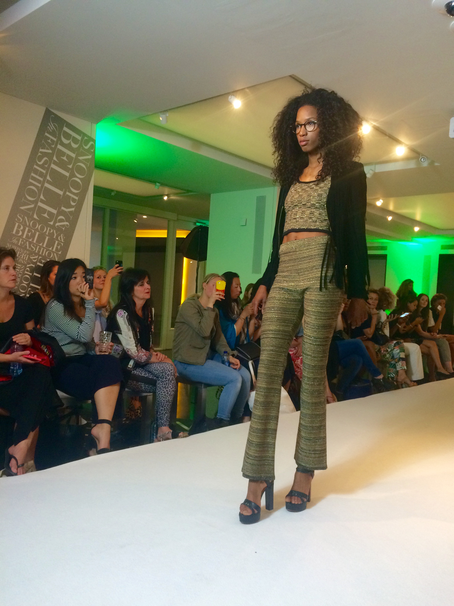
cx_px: 227
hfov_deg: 48.2
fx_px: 507
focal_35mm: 29
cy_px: 303
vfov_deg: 61.7
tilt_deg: -1.2
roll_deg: -2.1
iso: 200
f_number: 2.2
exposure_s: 1/33
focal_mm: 4.15
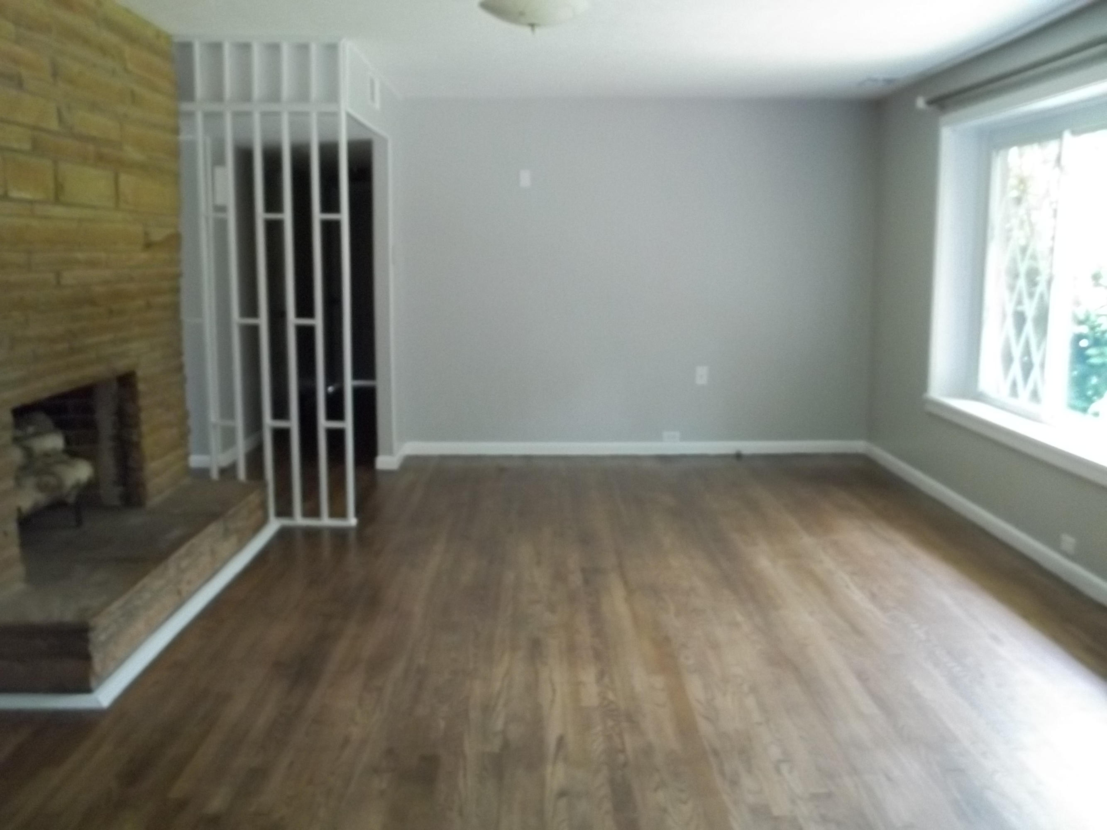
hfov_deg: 55.4
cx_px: 554
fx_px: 1055
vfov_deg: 42.9
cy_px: 415
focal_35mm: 33
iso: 320
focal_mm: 5.9
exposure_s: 1/30
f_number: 3.3
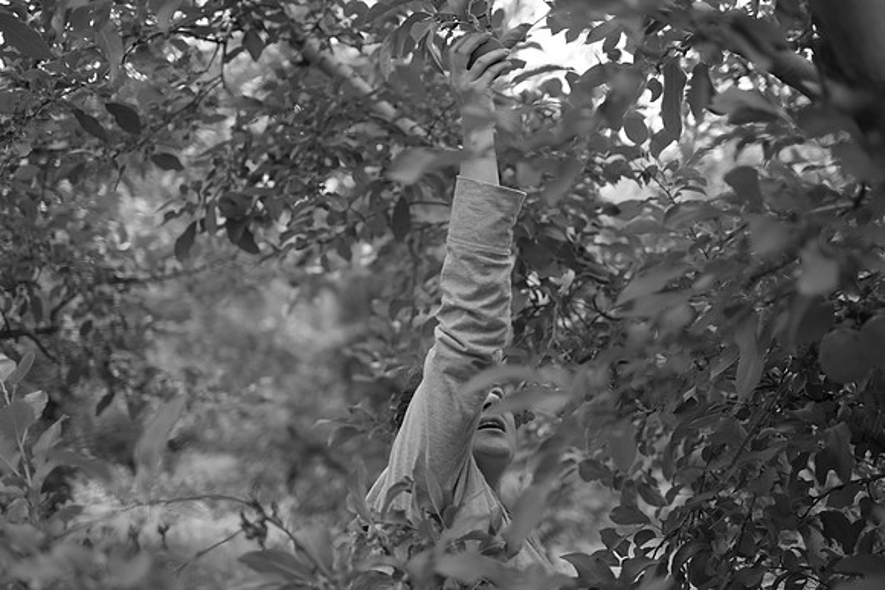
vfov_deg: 25.5
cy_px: 295
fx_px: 1303
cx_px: 442
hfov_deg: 37.5
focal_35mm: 53
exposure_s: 1/450
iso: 200
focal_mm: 35
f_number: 1.4
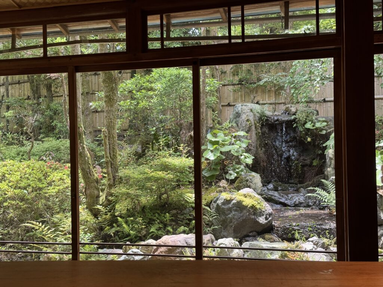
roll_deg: +1.3
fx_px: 531
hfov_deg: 39.7
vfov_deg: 30.3
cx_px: 192
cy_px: 144
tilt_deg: +0.4
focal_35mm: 48
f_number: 1.78
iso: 64
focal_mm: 6.76
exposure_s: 1/121
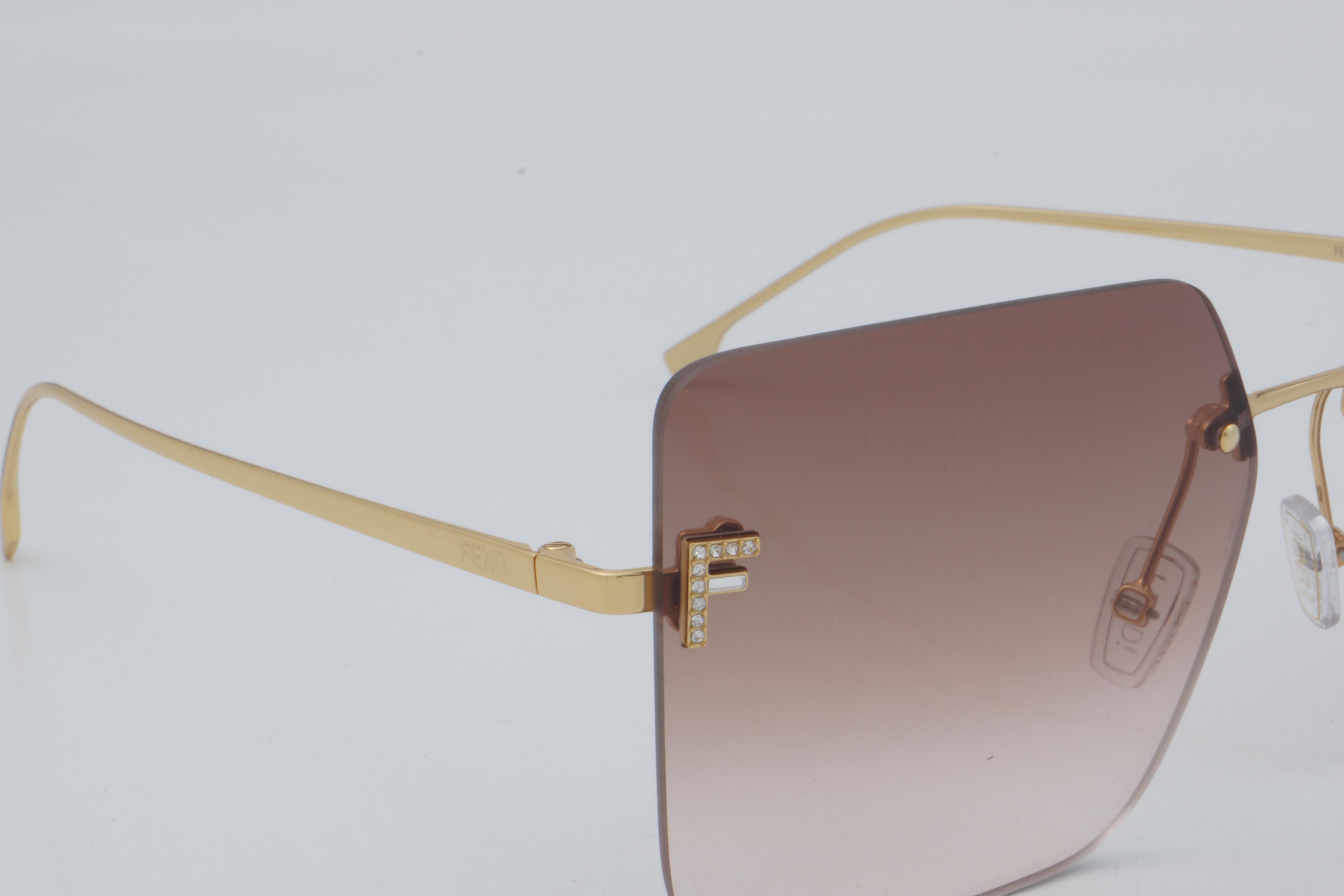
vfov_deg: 14.0
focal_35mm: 98
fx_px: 3658
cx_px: 844
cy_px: 501
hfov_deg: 20.8
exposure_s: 1/4
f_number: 32
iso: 100
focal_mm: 50
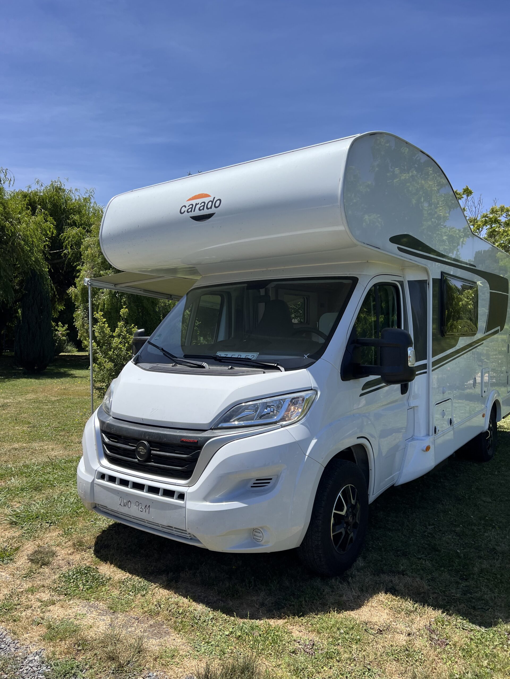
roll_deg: +0.3
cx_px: 255
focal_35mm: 26
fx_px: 511
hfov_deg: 53.1
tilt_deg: +0.3
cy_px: 340
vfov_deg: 67.3
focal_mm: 5.7
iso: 50
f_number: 1.5
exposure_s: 1/3968
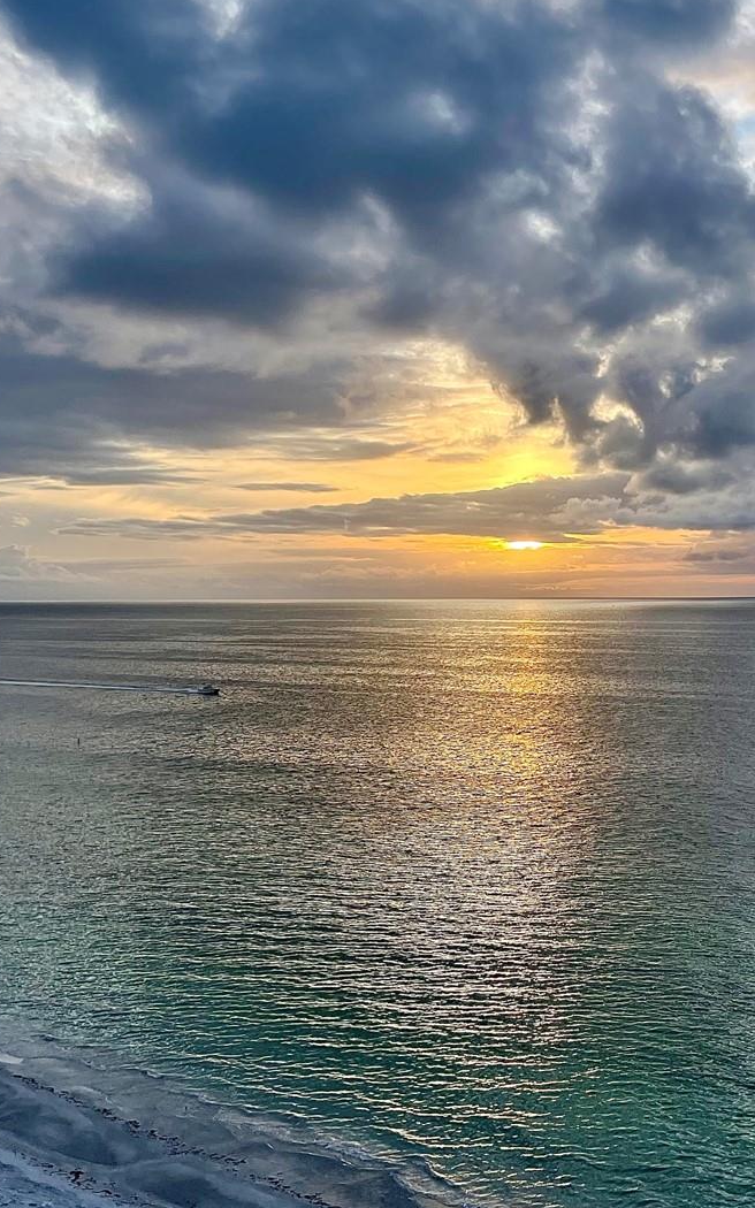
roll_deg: +0.1
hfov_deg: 29.4
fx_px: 1383
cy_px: 591
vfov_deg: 47.2
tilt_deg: +0.6
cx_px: 664
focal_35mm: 42
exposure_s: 1/786
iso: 32
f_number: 1.6
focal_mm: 5.1
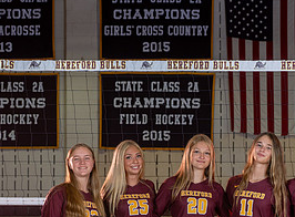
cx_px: 258
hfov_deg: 8.7
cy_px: 280
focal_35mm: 228
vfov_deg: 6.4
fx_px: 1931
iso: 100
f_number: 5.6
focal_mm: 70
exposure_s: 1/125
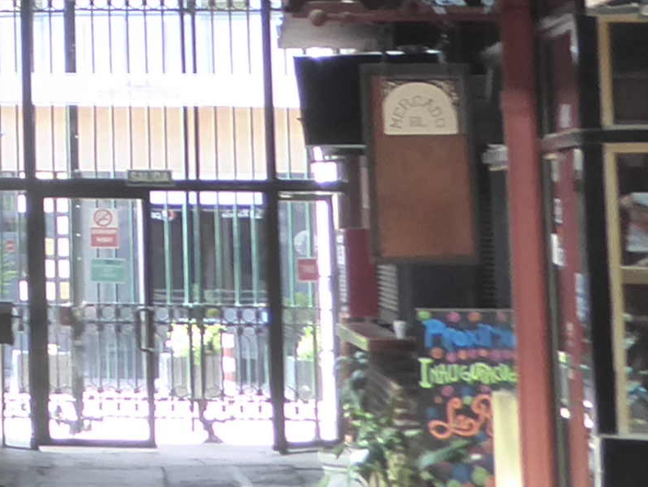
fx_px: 3034
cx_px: -581
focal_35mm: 162
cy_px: -232
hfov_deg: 11.2
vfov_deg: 9.0
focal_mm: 5.4
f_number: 3.5
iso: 400
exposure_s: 1/50
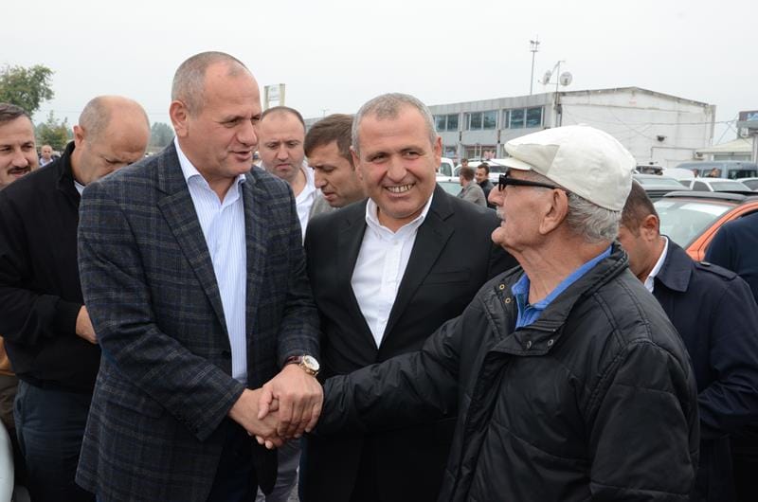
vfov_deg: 28.0
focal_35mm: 48
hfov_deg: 41.2
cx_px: 379
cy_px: 251
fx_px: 1009
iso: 800
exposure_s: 1/160
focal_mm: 32
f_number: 14
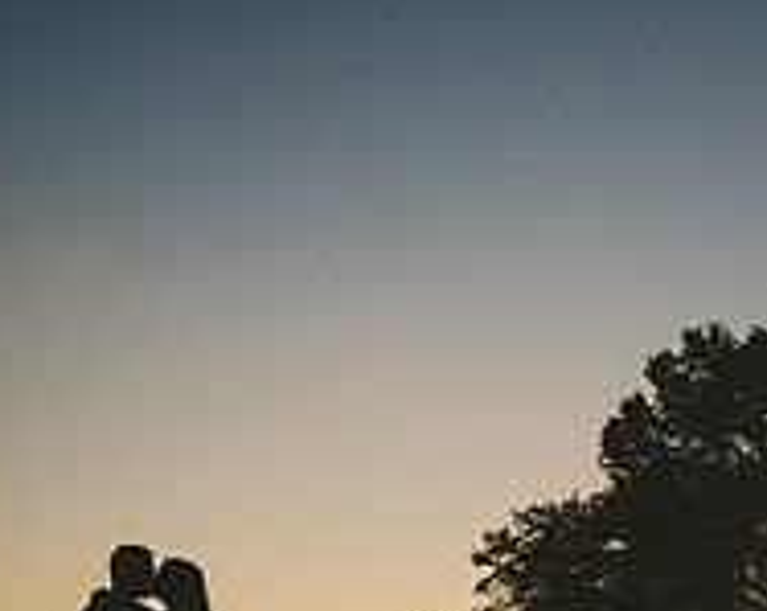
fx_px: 1587
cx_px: 742
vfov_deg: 20.1
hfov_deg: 26.0
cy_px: 781
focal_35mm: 70
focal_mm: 24
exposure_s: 1/2000
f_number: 2.8
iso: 125
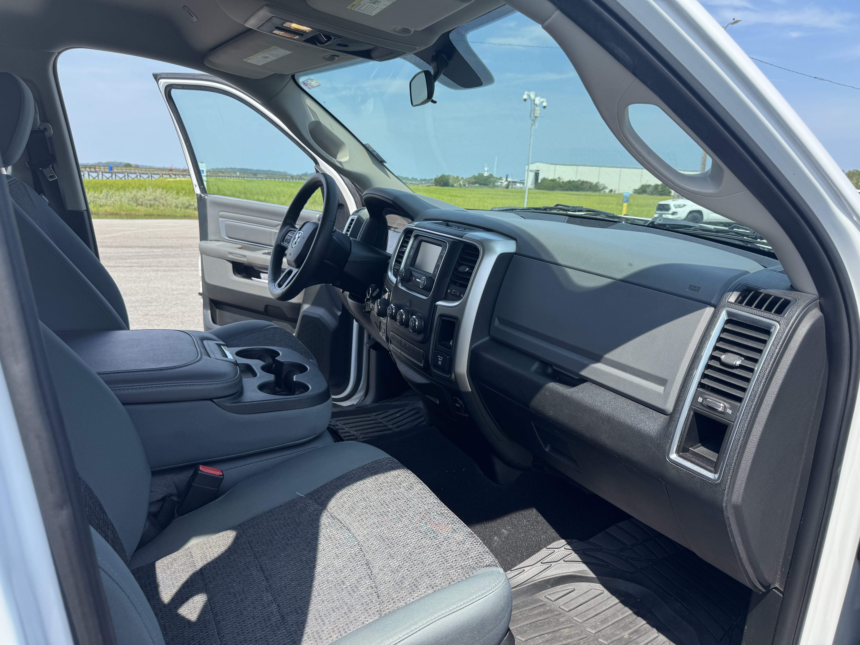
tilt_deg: -14.9
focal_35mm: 24
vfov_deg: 56.8
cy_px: 322
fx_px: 596
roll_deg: -2.2
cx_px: 430
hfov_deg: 71.6
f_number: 1.78
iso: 80
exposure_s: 1/1678
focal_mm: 6.76
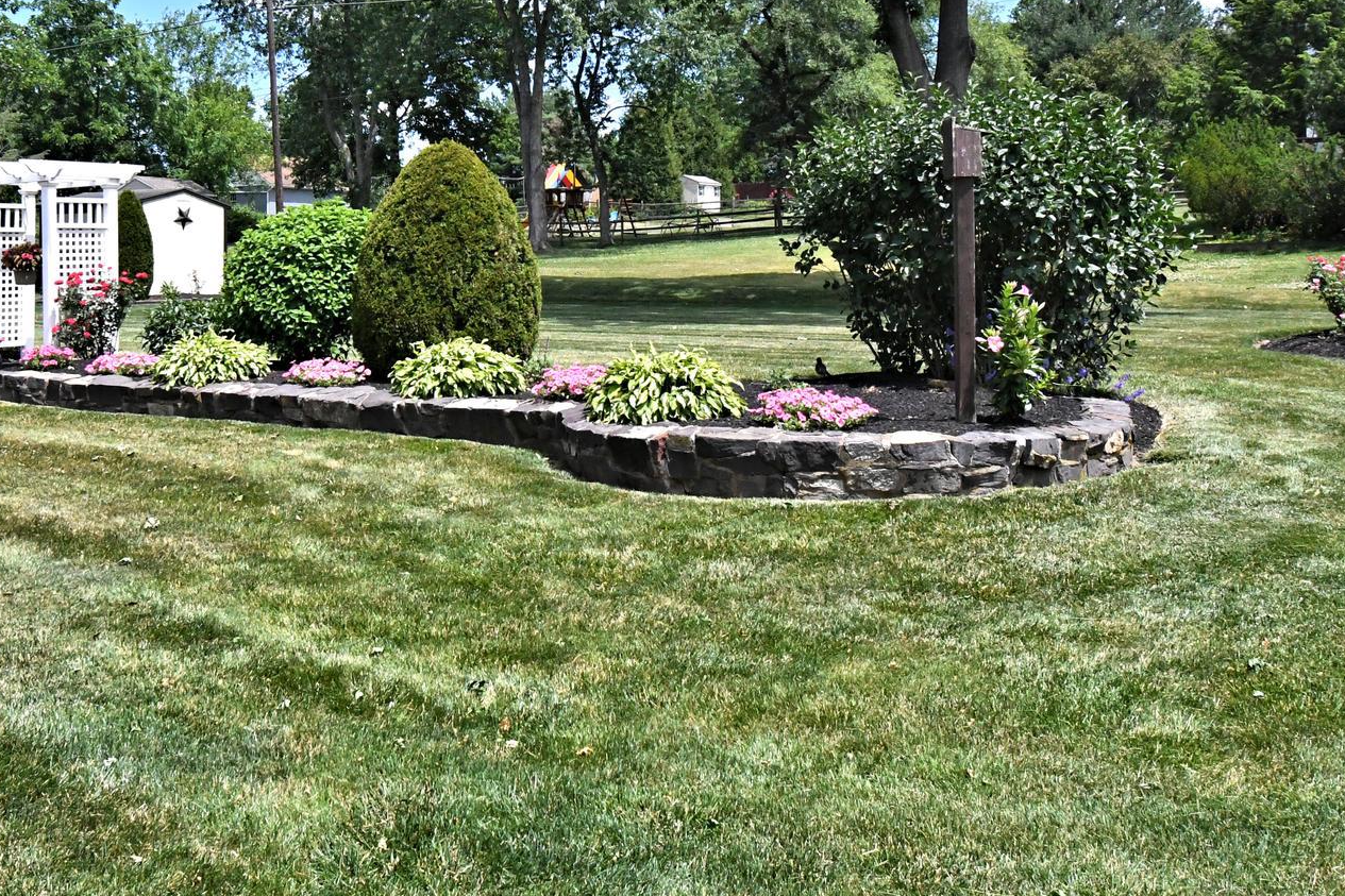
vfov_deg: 38.1
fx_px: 1270
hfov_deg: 55.0
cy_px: 244
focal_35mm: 34
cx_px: 482
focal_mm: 14
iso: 2500
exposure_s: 1/3200
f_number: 10
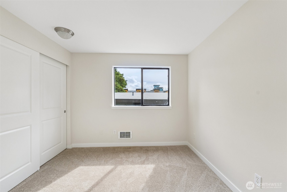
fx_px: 120
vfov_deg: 77.3
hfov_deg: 100.4
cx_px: 144
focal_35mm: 15
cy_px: 96
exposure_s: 1/30
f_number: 9
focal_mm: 10
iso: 250
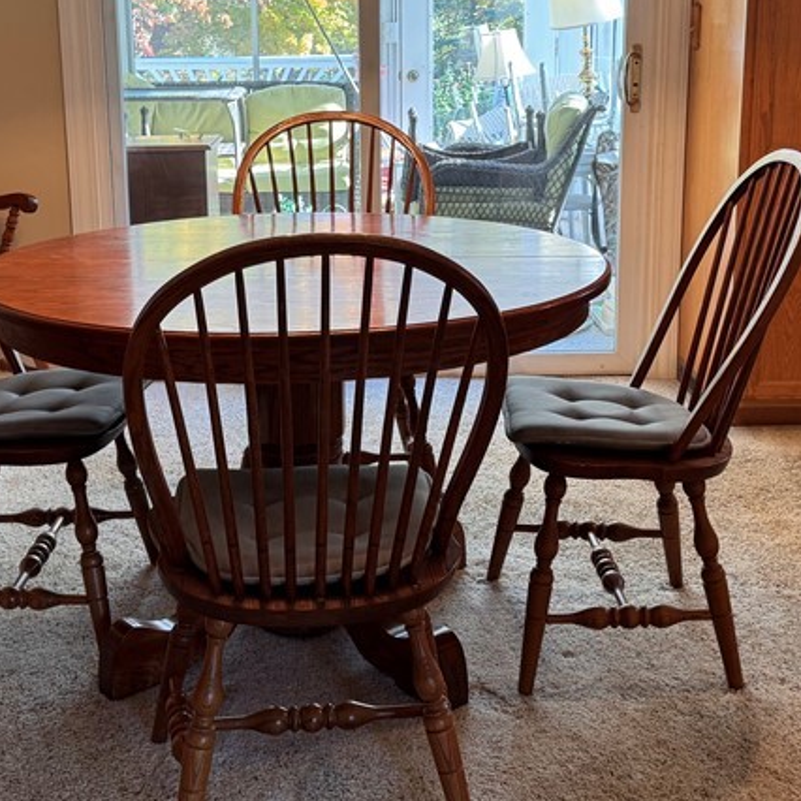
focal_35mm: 51
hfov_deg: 33.3
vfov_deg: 33.1
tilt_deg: -12.5
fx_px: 1335
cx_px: 320
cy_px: 263
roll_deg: +1.3
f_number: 1.78
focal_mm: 6.76
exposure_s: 1/60
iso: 125
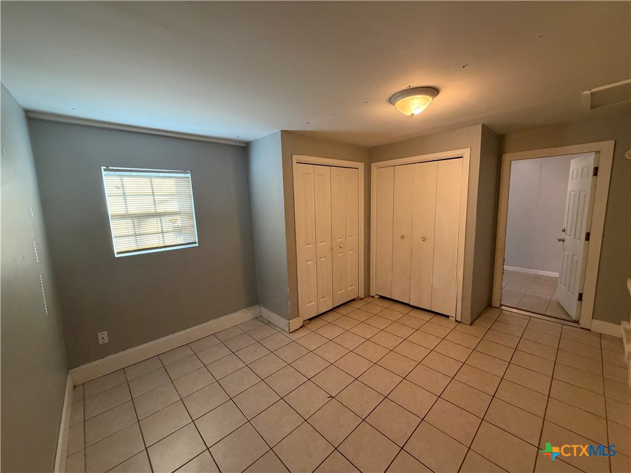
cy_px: 236
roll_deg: +2.0
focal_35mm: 14
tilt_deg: -8.7
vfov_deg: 85.7
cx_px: 316
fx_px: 255
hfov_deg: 102.1
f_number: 2.2
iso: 320
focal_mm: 2.22
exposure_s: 1/60
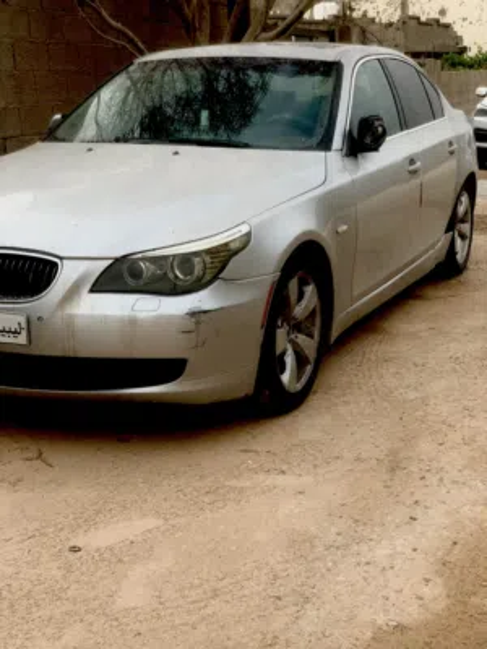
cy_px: 324
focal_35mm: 52
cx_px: 244
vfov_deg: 36.8
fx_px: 975
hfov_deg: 28.0
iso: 16
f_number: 2.4
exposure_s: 1/161
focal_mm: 6
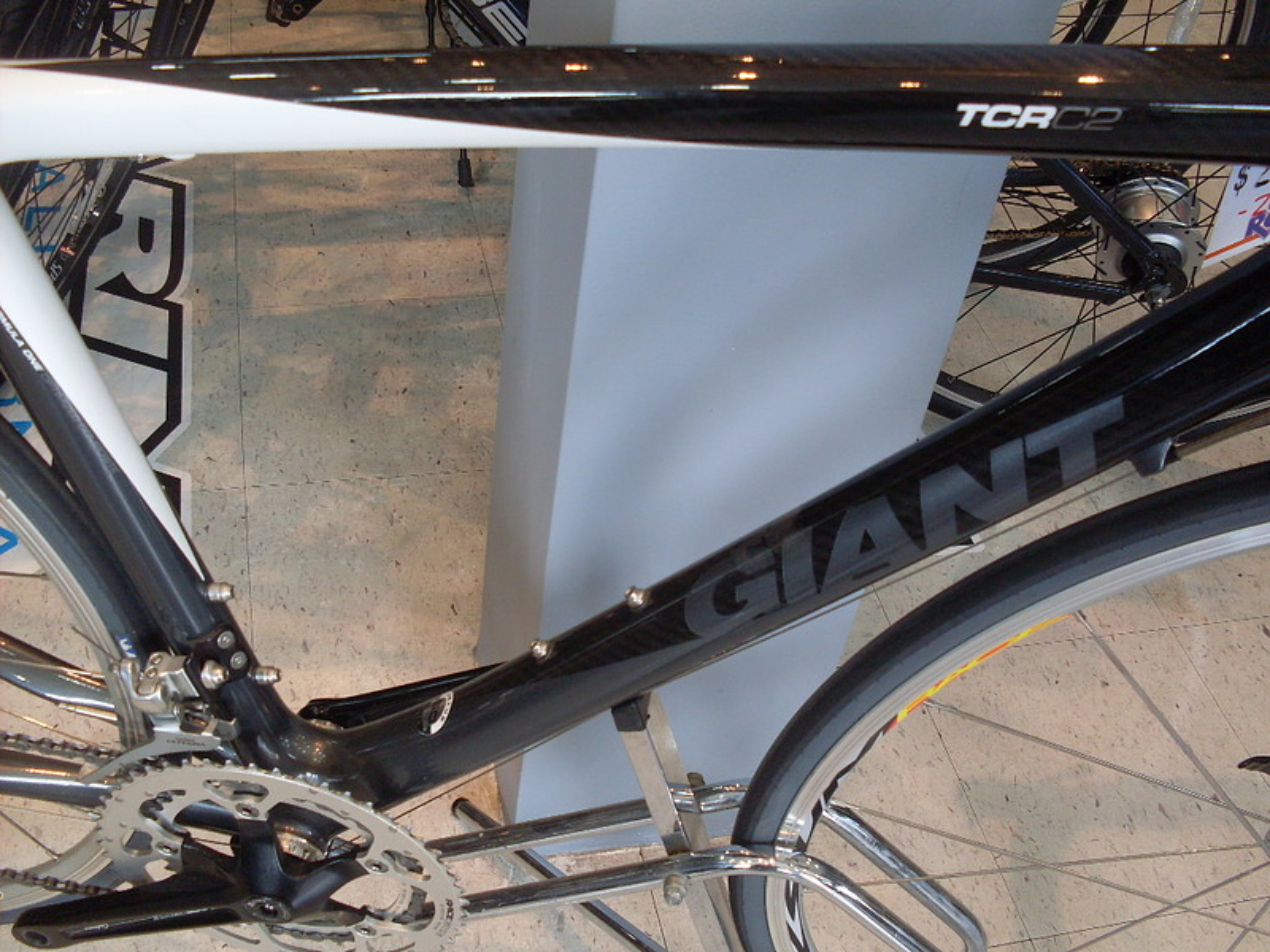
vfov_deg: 37.7
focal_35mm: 38
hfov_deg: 49.0
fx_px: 1394
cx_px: 635
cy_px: 476
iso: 100
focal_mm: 6.3
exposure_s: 1/45
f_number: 2.8
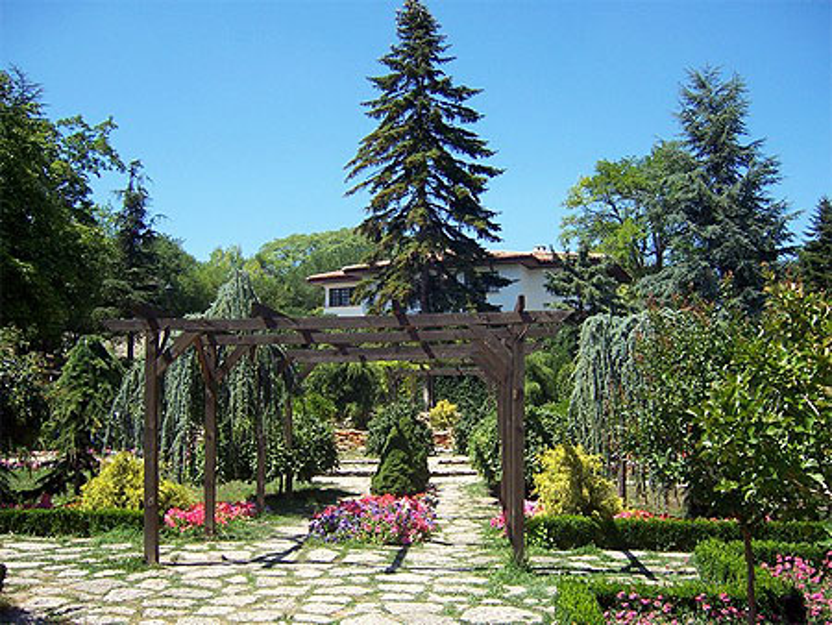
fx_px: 866
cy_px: 312
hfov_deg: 51.3
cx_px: 416
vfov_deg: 39.7
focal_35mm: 36
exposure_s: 1/800
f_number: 2.8
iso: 80
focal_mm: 6
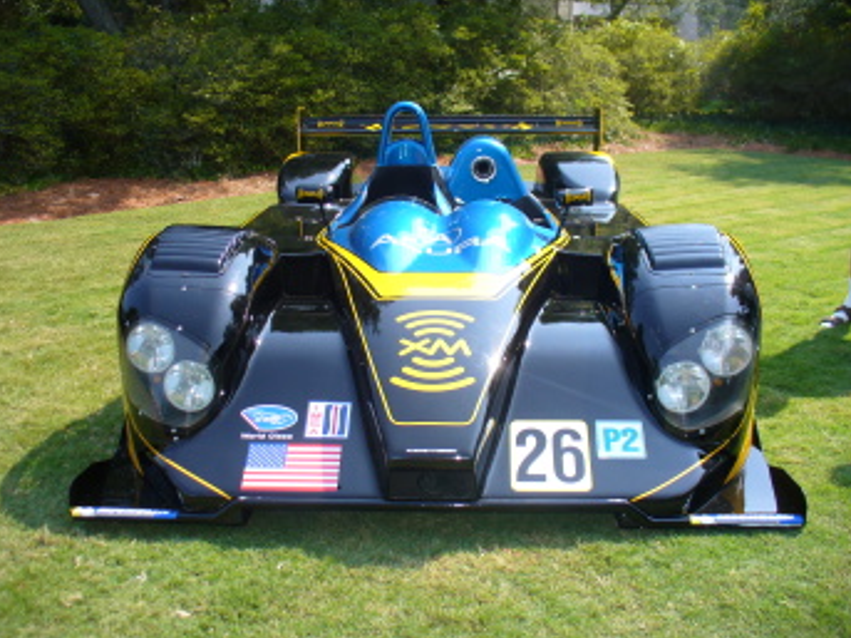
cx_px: 417
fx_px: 934
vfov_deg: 37.7
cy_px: 320
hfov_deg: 49.0
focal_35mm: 38
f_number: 2.8
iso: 80
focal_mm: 6.1
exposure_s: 1/400
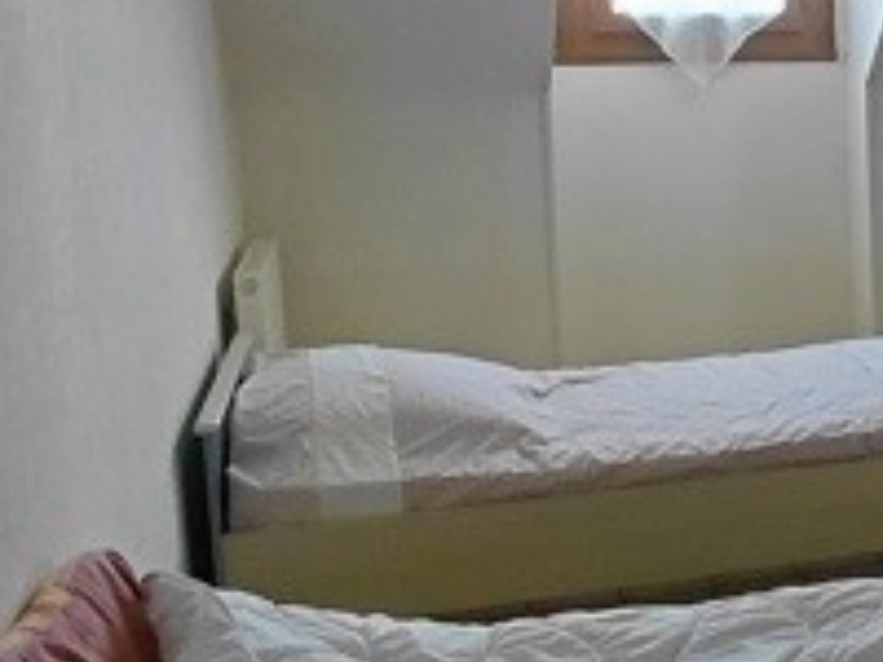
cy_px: 269
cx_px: 1073
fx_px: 1633
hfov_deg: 26.7
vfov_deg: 22.9
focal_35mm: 64
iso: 250
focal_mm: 1.64
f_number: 2.2
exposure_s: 1/60
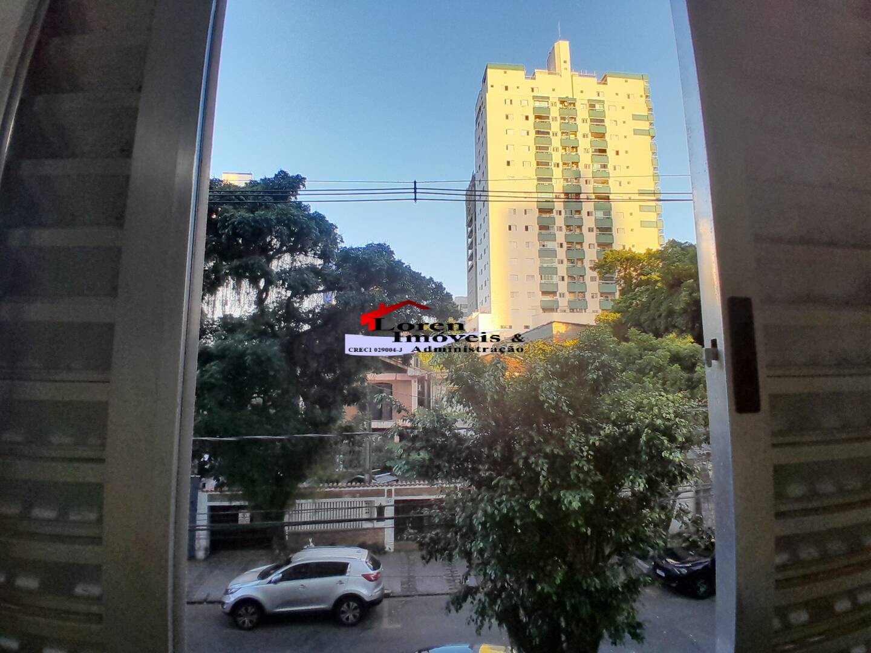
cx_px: 436
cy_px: 326
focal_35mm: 17
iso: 40
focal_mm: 1.46
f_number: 2.2
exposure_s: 1/156
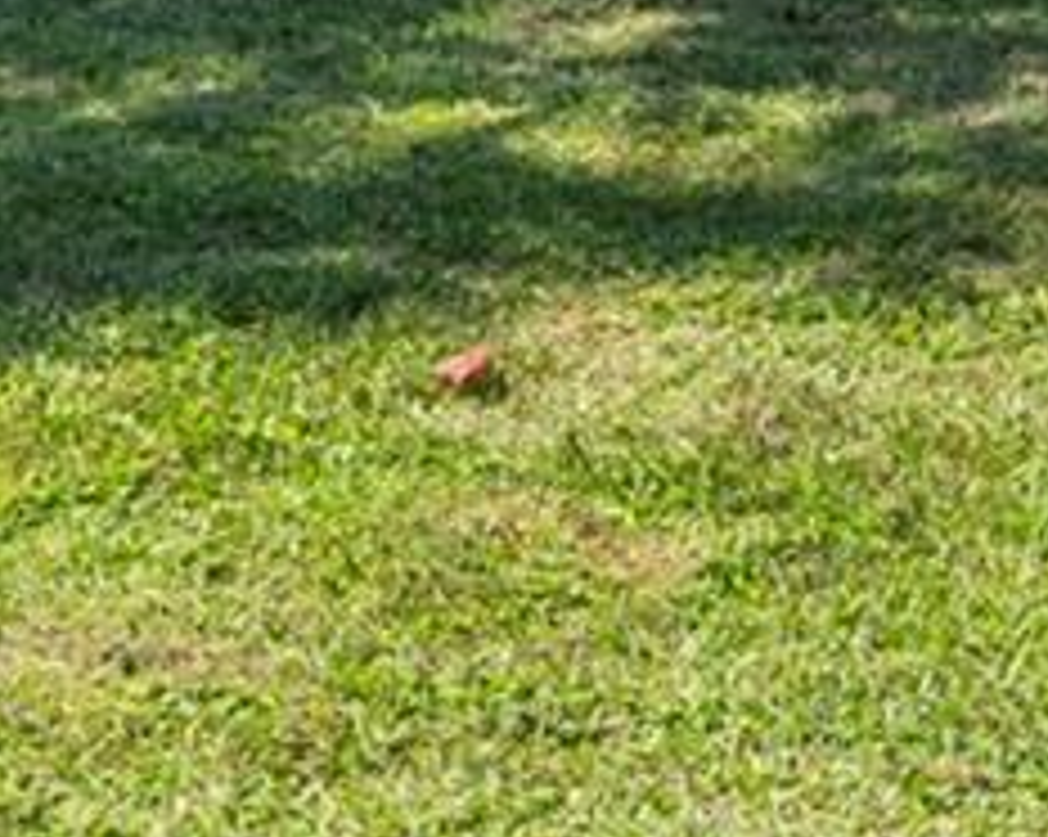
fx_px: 6136
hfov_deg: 9.7
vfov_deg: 7.1
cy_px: -1555
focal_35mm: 198
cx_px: 990
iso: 320
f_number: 8
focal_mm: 24
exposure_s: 1/1250
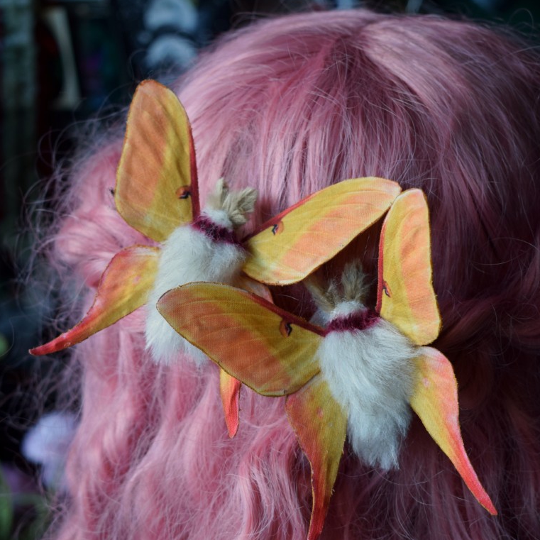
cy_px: 315
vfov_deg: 21.4
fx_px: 1430
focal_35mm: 81
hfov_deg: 21.4
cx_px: 268
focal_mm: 42
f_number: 5
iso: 640
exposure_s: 1/60
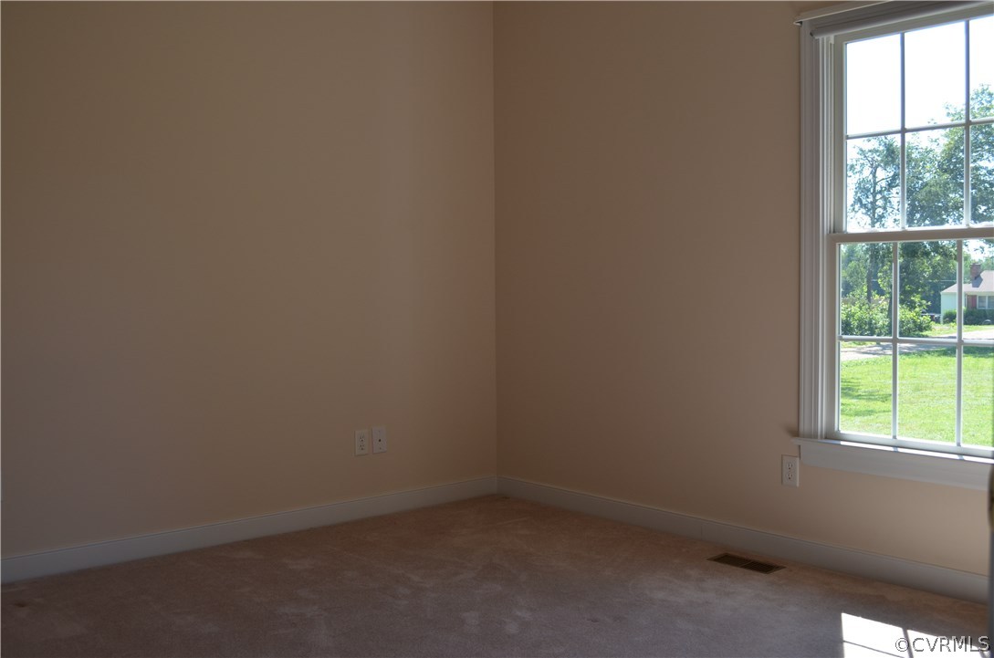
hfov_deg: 53.2
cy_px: 329
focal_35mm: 36
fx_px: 992
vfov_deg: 36.7
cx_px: 497
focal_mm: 24
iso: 200
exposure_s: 1/160
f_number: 6.3
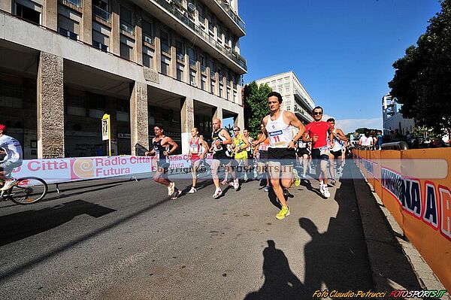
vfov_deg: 81.1
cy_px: 150
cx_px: 226
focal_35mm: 14
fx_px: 175
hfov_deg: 104.3
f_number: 14
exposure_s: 1/400
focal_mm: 14
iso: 400
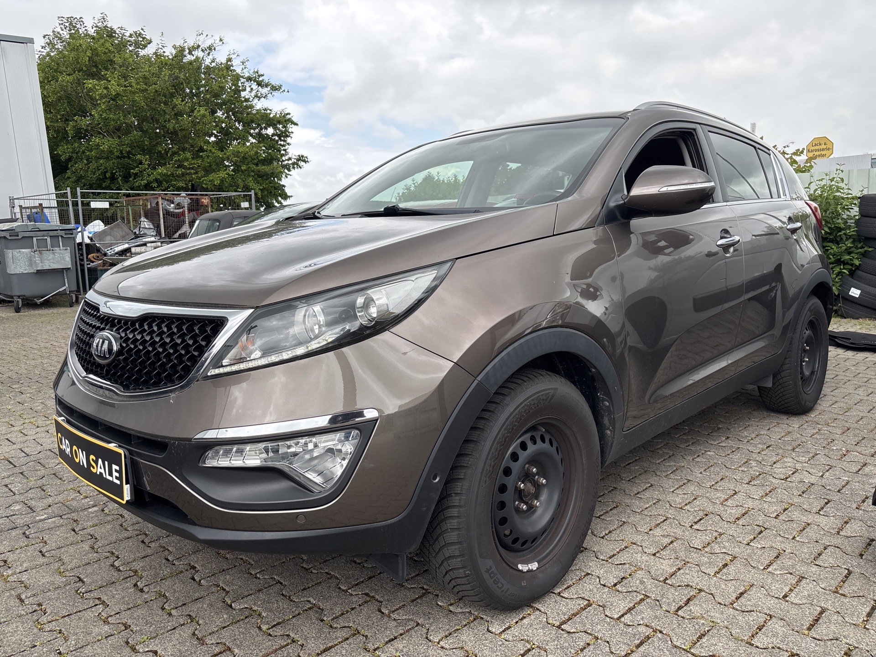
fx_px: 658
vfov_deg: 53.1
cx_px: 438
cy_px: 328
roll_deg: +3.7
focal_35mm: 26
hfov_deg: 67.3
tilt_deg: -8.4
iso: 50
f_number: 1.6
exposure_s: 1/970
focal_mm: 5.96
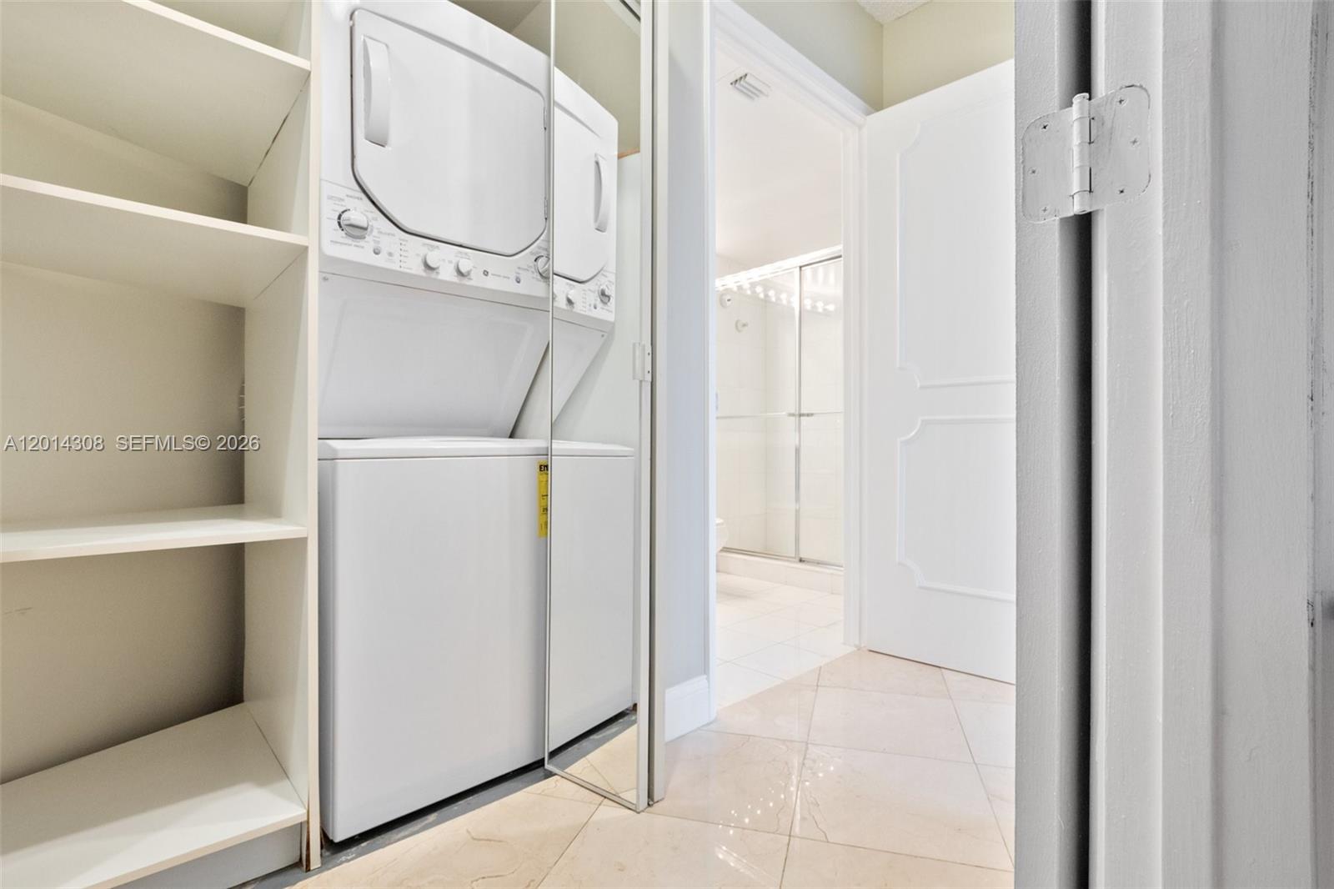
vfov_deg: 77.3
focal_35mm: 15
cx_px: 667
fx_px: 556
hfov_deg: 100.4
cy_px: 444
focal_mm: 10
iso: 1100
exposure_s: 1/15
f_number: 8
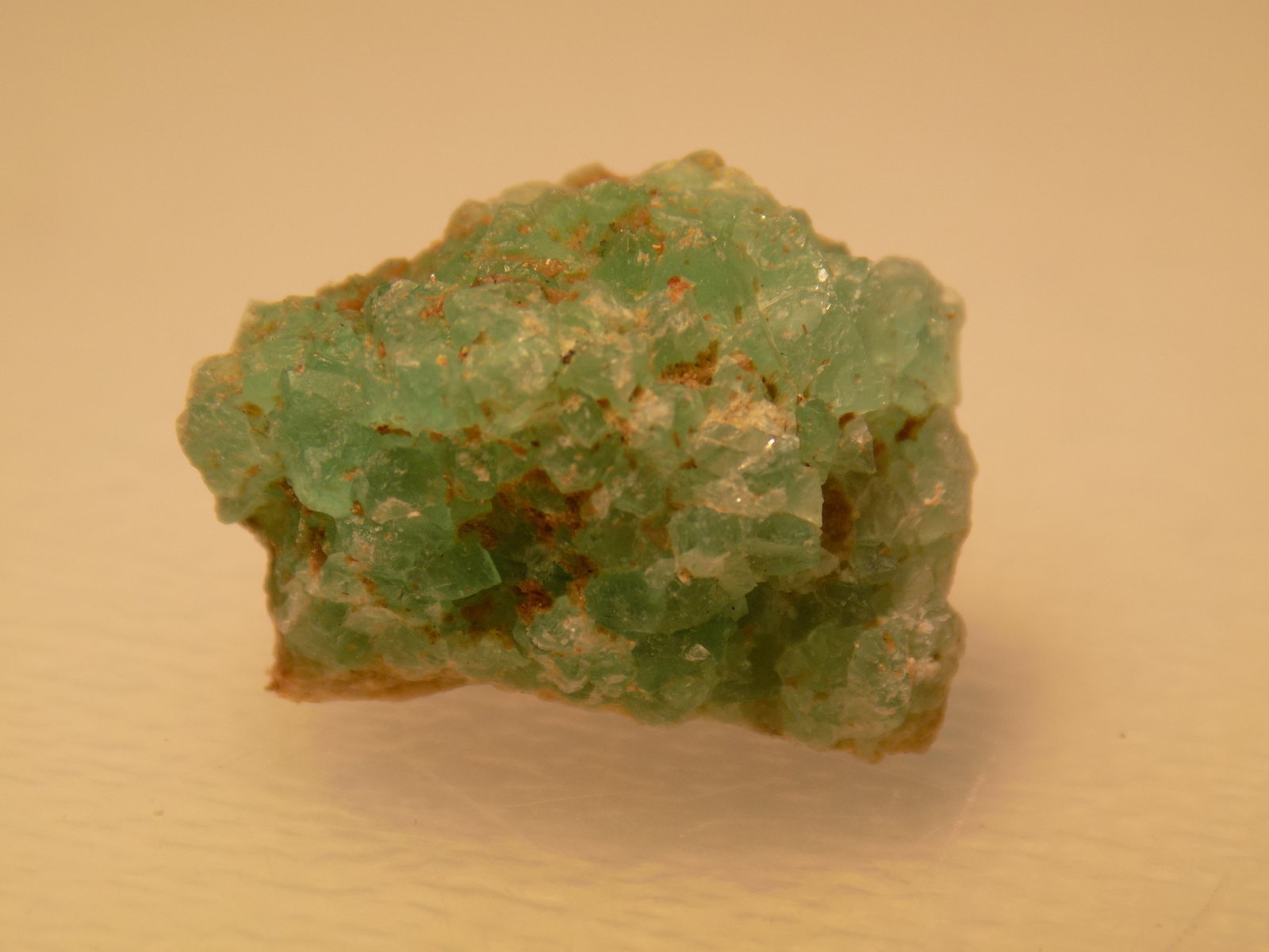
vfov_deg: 12.6
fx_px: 4326
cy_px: 476
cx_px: 634
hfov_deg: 16.7
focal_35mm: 118
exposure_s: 1/50
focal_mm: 20.9
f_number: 4.8
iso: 80
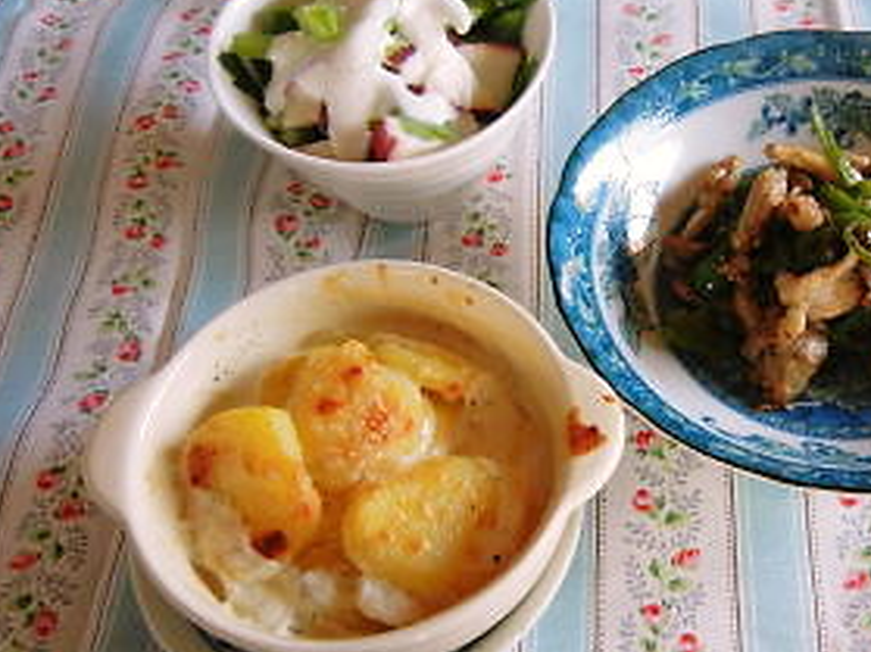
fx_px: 1081
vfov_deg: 33.4
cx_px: 587
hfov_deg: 43.2
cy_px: 399
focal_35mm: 43
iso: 261
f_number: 3.5
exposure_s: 1/30
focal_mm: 5.4
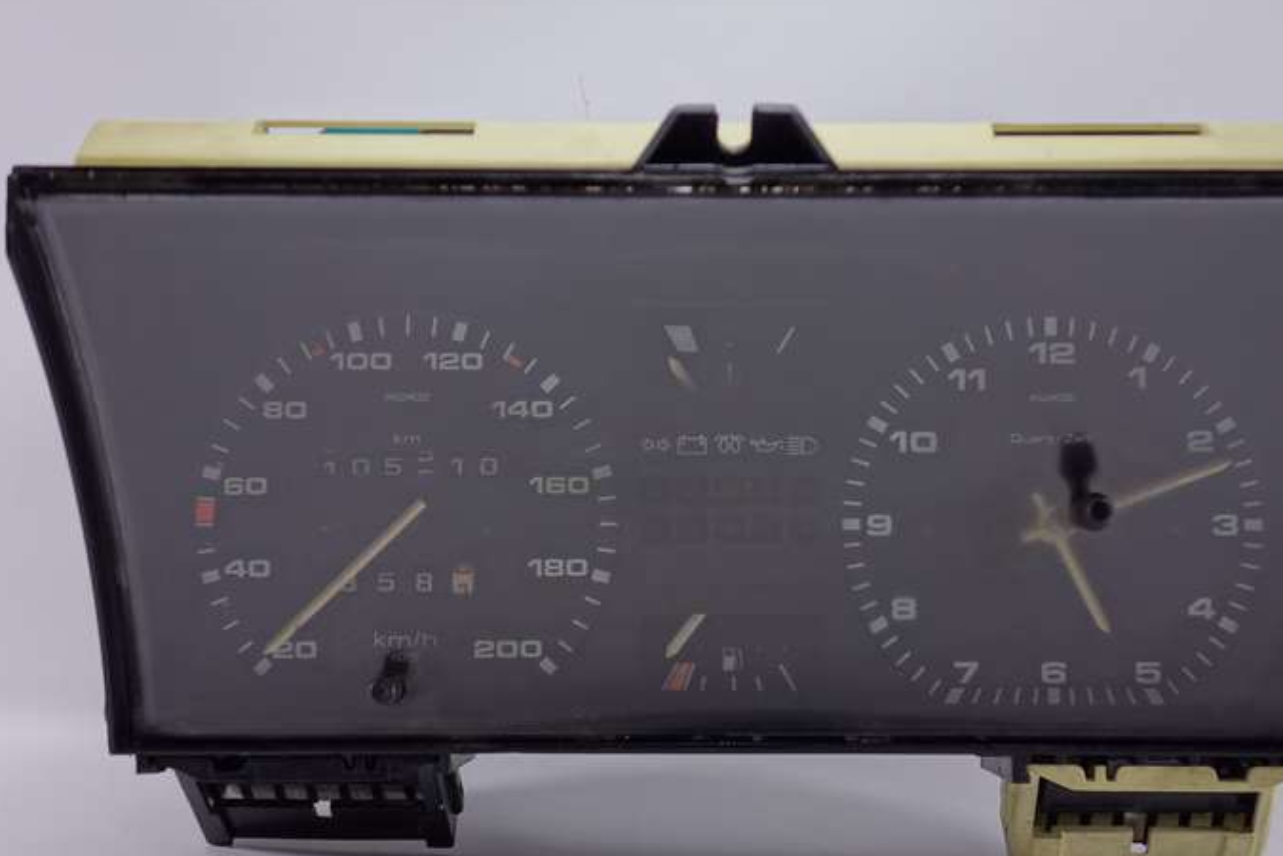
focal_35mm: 51
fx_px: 1817
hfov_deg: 38.8
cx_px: 711
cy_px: 511
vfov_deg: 26.4
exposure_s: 1/50
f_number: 3.2
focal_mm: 15.45
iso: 125
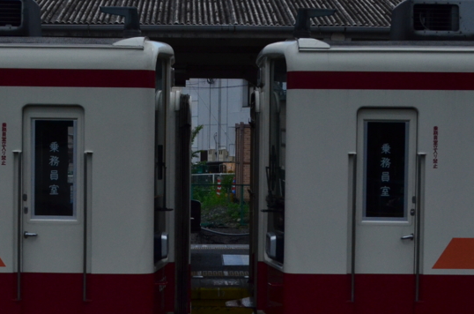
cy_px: 200
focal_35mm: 81
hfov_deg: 25.1
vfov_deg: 16.8
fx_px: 1063
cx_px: 207
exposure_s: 1/3200
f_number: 7.1
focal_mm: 29
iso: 640
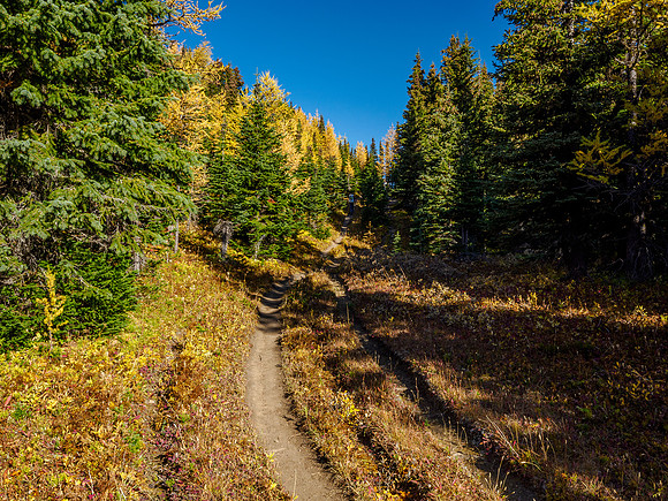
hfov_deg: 60.0
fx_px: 579
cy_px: 250
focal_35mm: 30
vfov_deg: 46.8
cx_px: 334
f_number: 11
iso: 200
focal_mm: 15
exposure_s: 1/100
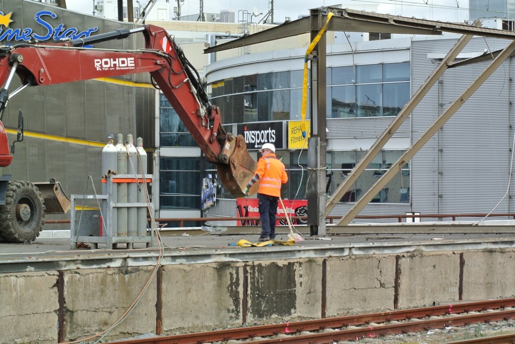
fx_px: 1933
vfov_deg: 10.2
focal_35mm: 135
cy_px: 172
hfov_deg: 15.2
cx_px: 258
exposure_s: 1/160
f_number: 8
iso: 220
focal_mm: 50
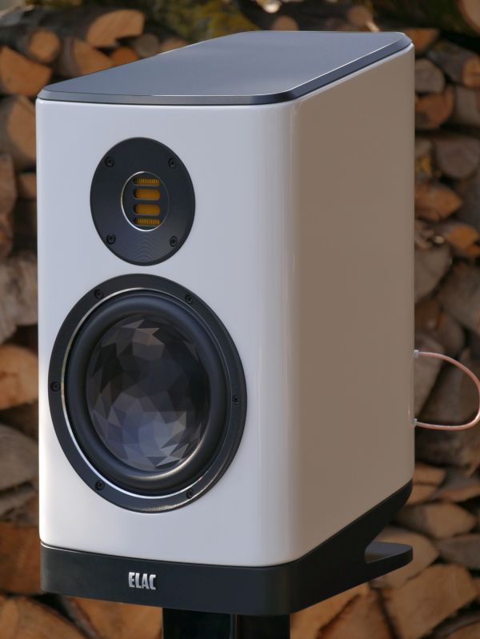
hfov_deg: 7.3
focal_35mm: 204
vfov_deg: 9.7
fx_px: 3769
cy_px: 320
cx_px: 240
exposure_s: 1/250
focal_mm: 102
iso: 250
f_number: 5.4
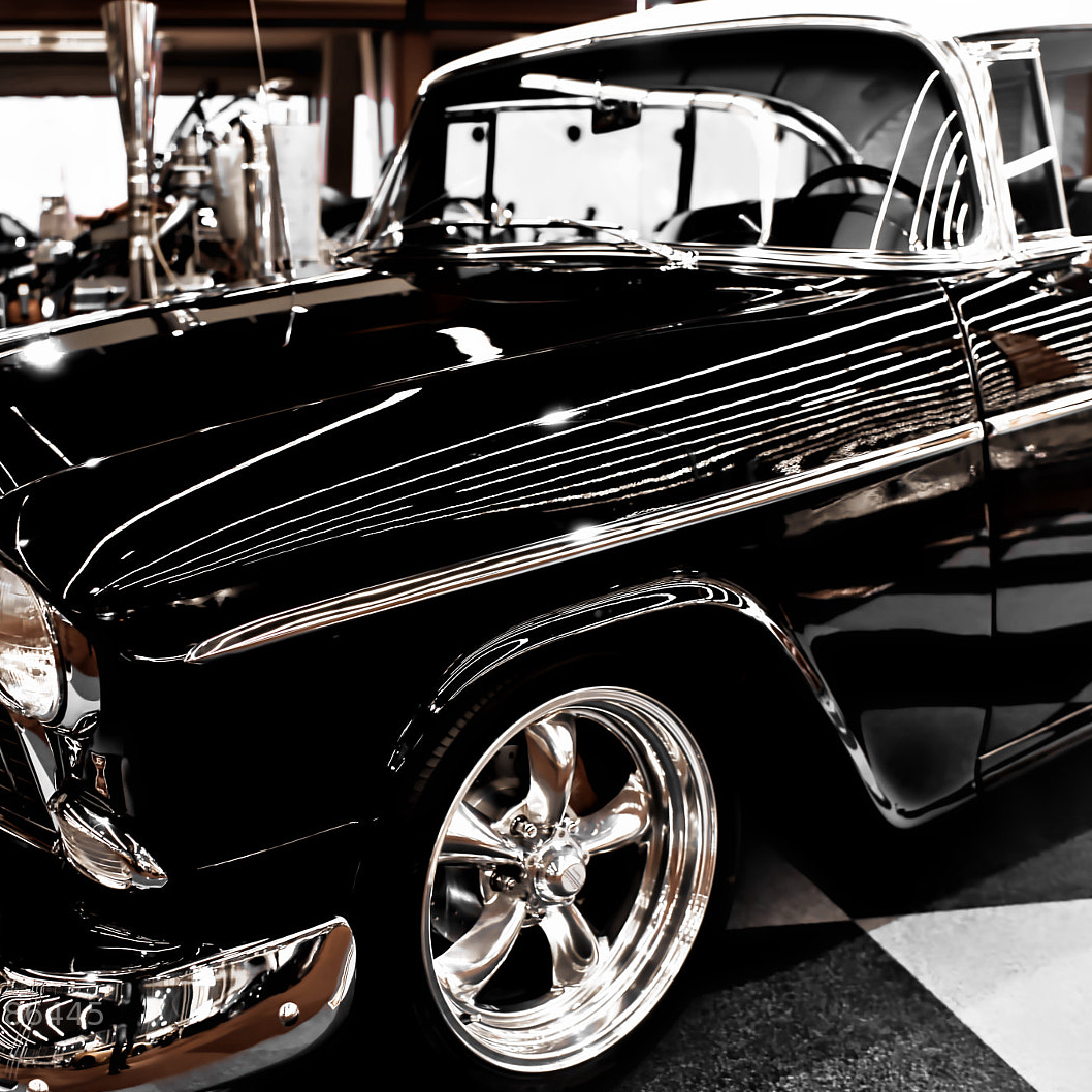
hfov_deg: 37.3
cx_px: 390
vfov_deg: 37.6
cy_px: 544
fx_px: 1606
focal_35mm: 45
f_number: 2.8
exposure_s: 1/40
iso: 1250
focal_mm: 35
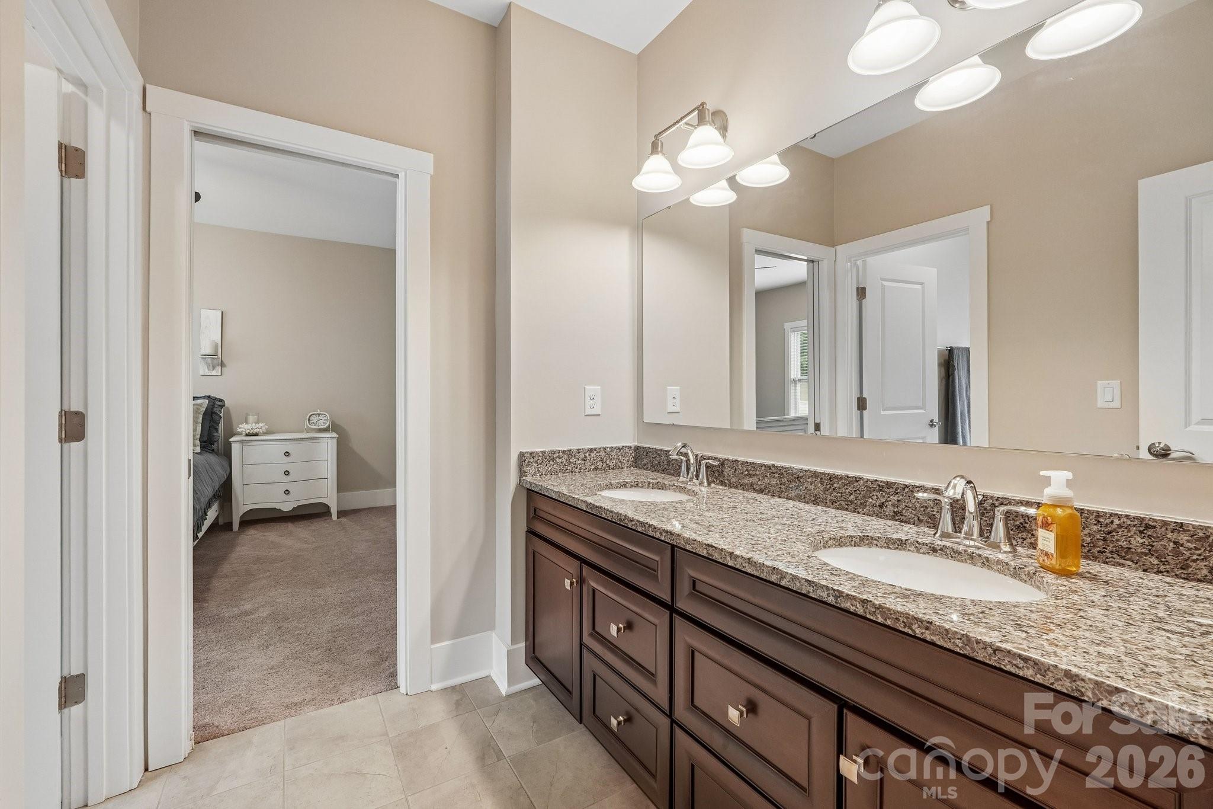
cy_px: 404
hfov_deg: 100.4
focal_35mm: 15
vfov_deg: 77.3
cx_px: 606
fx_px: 505
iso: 400
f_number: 8
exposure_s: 1/10
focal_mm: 10
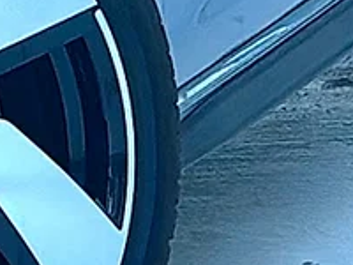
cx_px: 247
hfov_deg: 5.7
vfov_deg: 4.2
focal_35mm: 350
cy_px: 170
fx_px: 3569
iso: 80
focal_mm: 6.86
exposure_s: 1/1379
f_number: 1.78
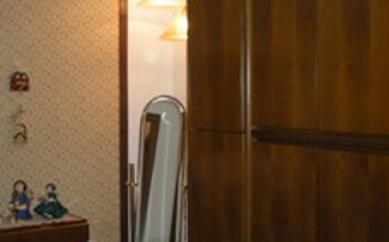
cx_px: 152
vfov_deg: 20.9
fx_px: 657
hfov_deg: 32.9
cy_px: 110
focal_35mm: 62
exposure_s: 1/60
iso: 292
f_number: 3.1
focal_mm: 6.3
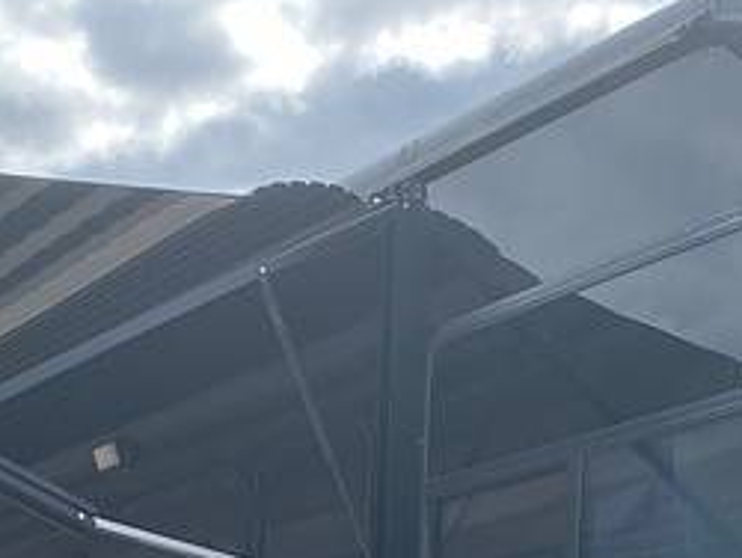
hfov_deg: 18.8
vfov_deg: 13.0
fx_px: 2231
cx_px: 484
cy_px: 991
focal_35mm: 104
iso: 32
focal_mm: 4.25
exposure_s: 1/1565
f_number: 1.8
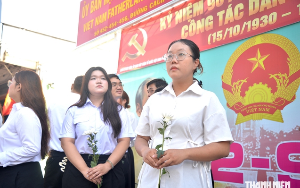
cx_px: 150
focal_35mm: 41
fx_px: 335
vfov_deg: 31.2
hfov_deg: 48.2
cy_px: 100
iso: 100
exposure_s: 1/125
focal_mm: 40
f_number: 4.5
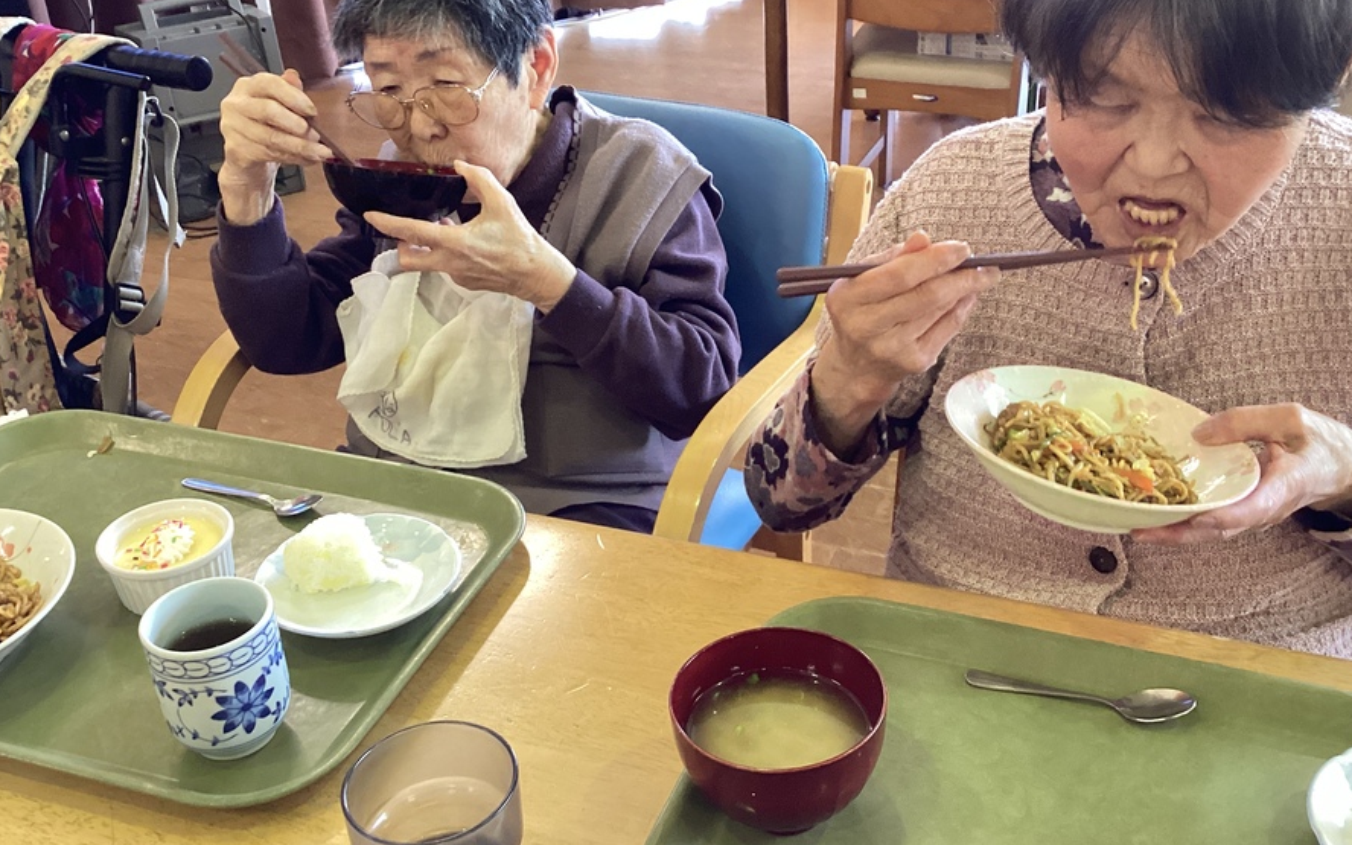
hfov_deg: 52.7
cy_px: 419
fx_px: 1363
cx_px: 722
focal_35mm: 37
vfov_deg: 34.4
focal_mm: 3.3
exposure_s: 1/50
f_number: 2.4
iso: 200
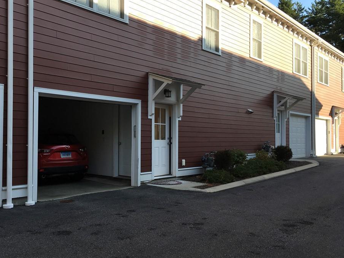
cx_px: 152
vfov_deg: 42.9
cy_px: 131
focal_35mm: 33
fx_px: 328
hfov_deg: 55.2
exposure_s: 1/409
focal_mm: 4.15
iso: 25
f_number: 2.2
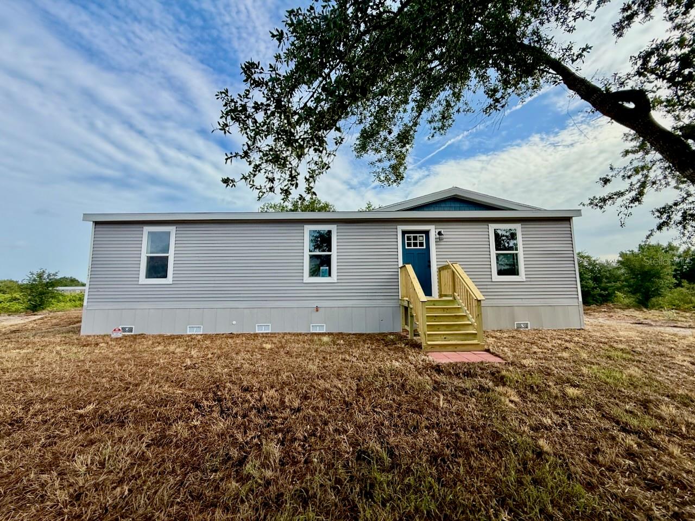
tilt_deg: +7.7
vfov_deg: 85.7
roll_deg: -0.6
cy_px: 260
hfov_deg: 102.1
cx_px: 348
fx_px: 281
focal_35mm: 14
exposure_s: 1/1125
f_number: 2.2
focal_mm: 2.22
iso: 50
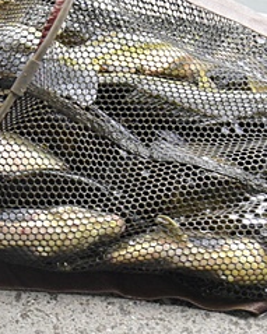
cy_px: 127
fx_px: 1977
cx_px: -116
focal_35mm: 200
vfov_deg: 9.7
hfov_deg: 7.6
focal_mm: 52
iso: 3200
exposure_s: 1/4000
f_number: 4
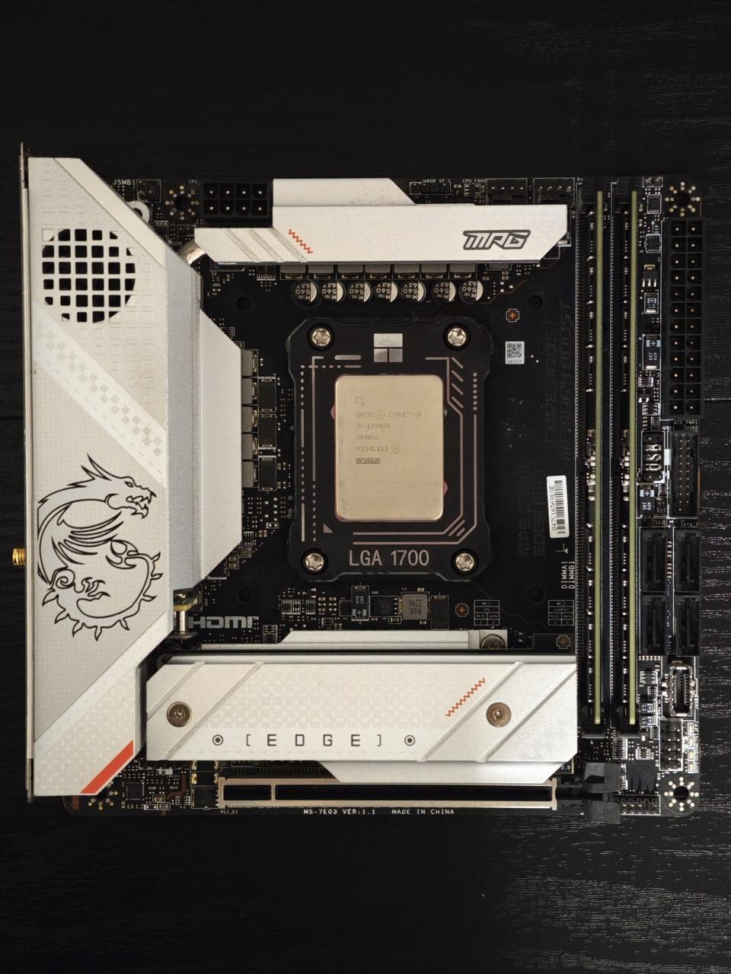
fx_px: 2112
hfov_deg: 19.6
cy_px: 487
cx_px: 366
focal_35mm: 75
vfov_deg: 26.0
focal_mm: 9
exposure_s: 1/50
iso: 4000
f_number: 2
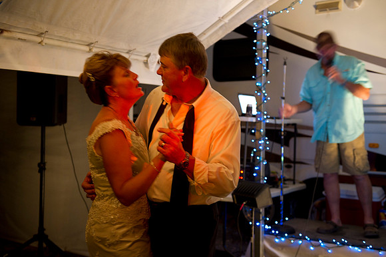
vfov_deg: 27.0
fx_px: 536
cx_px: 193
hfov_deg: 39.6
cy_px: 128
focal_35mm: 50
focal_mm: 50
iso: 2000
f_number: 2.8
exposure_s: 1/8
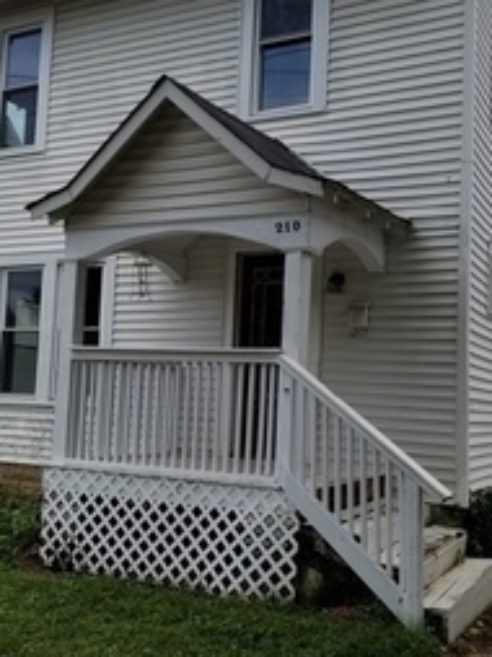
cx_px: 238
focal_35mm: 41
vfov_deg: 45.8
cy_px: 318
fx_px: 778
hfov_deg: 35.1
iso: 50
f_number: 1.7
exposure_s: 1/3104
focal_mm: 4.3
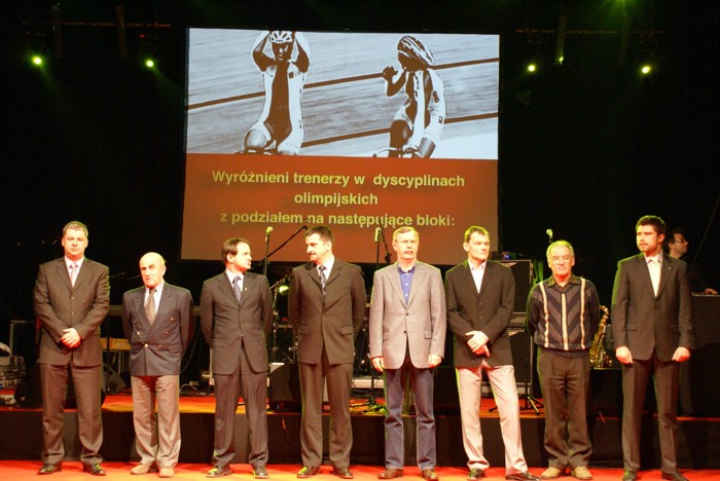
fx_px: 1051
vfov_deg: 25.8
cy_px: 240
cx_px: 360
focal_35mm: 52
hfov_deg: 37.8
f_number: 5.6
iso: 800
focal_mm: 35
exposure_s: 1/20
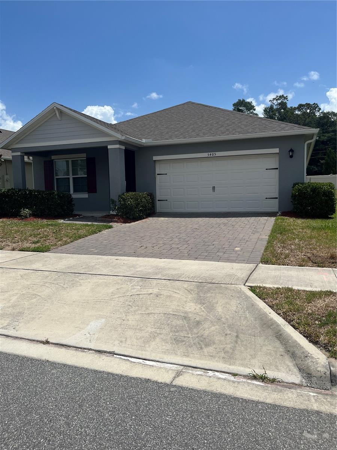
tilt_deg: -4.5
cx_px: 168
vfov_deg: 67.3
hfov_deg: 53.1
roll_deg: +2.4
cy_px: 225
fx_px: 337
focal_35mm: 26
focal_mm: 5.1
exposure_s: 1/6494
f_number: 1.6
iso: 50
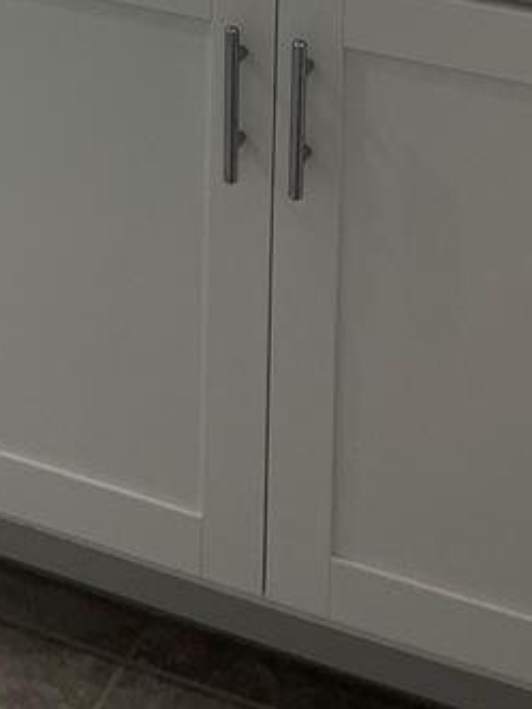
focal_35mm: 94
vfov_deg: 17.1
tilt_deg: -6.8
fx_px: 1926
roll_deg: -0.1
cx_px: 11
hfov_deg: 15.5
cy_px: -566
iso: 100
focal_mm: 5.1
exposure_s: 1/120
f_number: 1.6
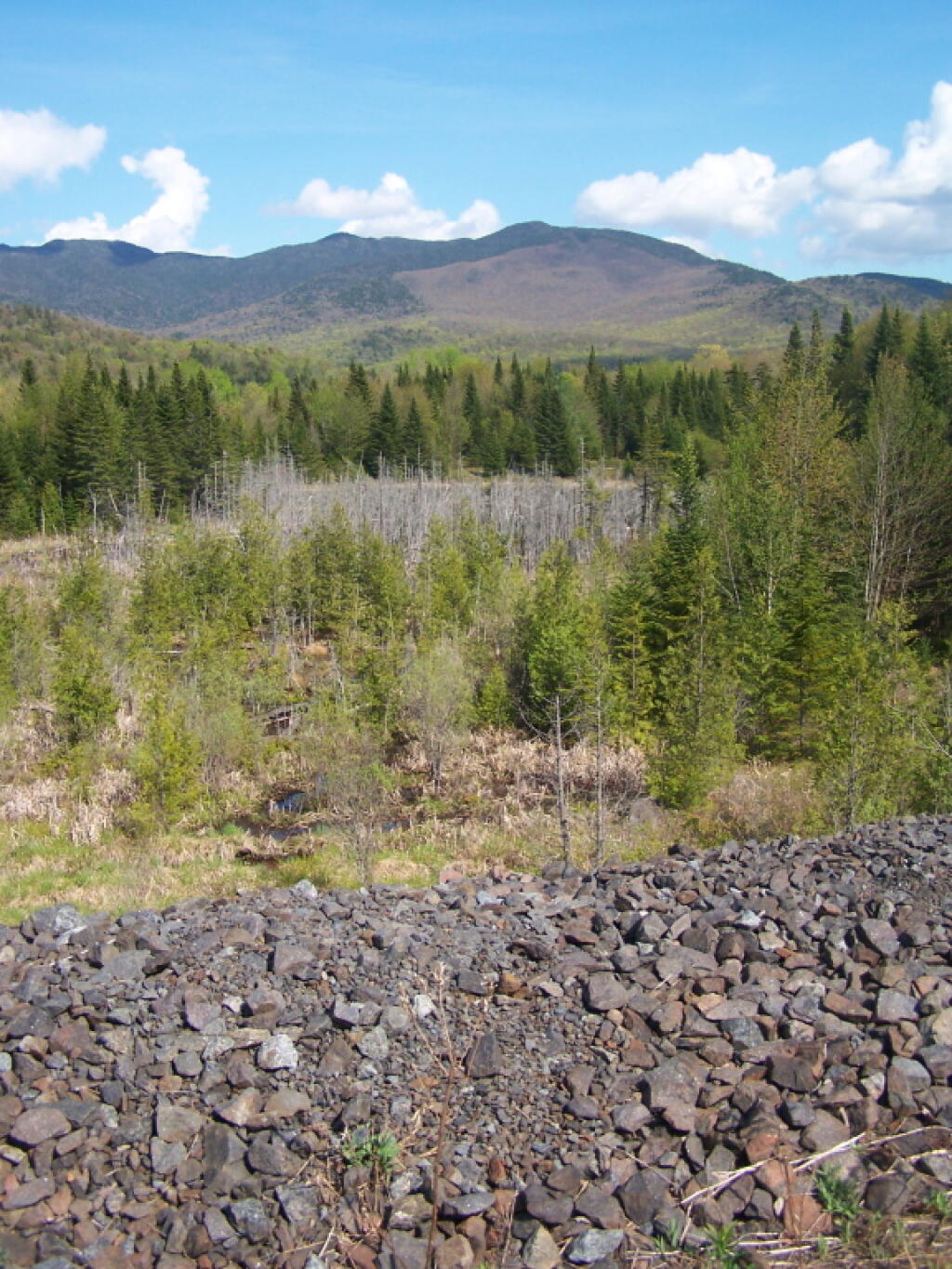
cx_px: 476
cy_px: 634
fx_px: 1393
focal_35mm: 38
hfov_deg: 37.7
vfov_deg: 49.0
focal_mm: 6.3
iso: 80
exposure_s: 1/1000
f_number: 2.8
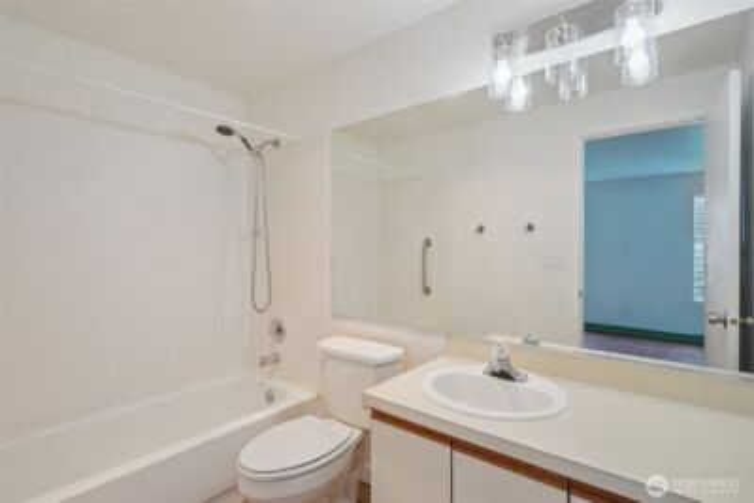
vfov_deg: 70.5
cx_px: 377
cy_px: 252
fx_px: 356
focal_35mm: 17
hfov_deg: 93.3
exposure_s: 1/30
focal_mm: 17
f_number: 8
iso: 400
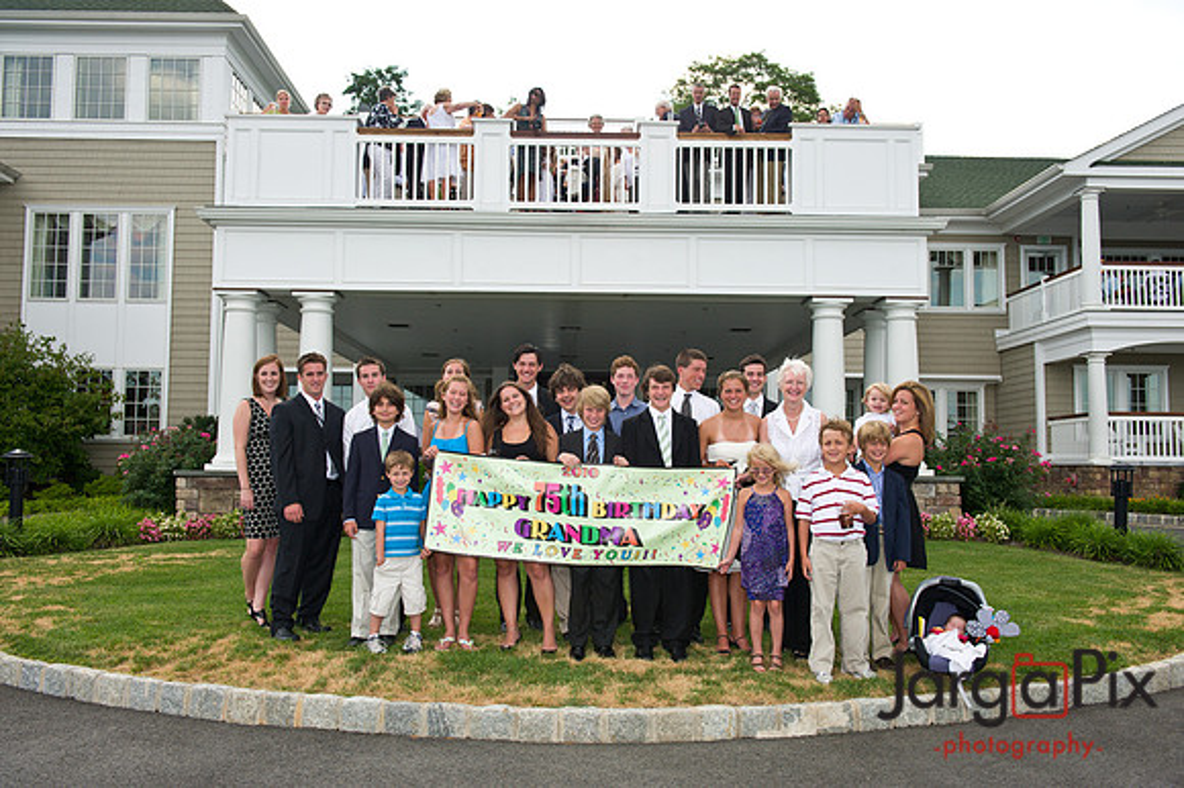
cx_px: 592
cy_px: 394
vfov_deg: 41.1
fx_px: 1052
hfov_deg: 58.7
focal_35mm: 32
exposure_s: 1/250
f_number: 5.6
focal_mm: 32
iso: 200
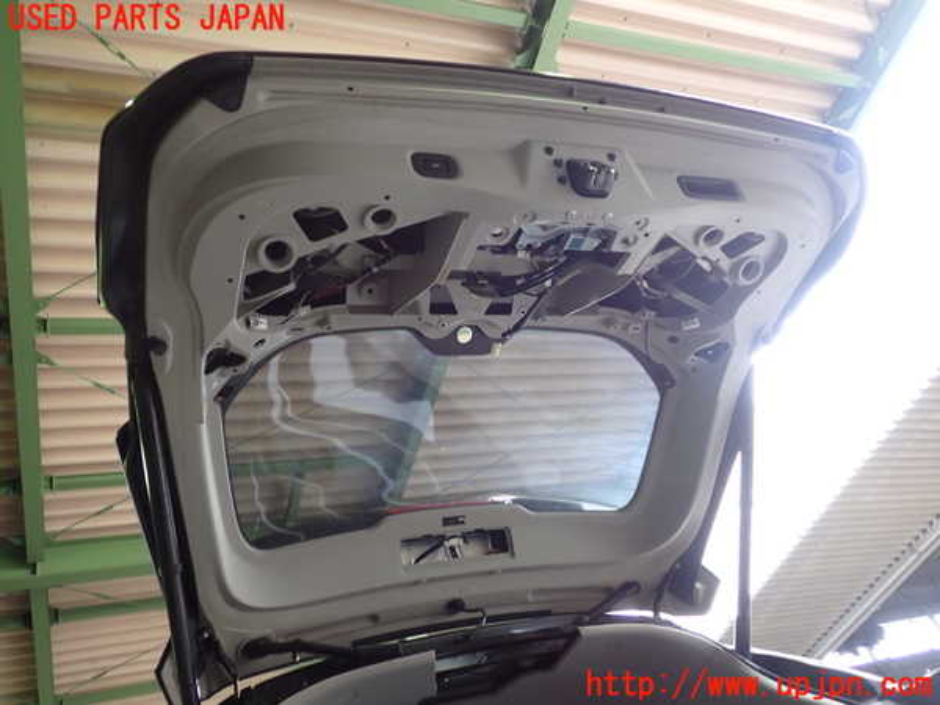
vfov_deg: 46.8
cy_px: 352
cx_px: 470
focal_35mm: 30
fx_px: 815
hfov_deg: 60.0
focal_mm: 5.4
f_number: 2.3
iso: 200
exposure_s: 1/30
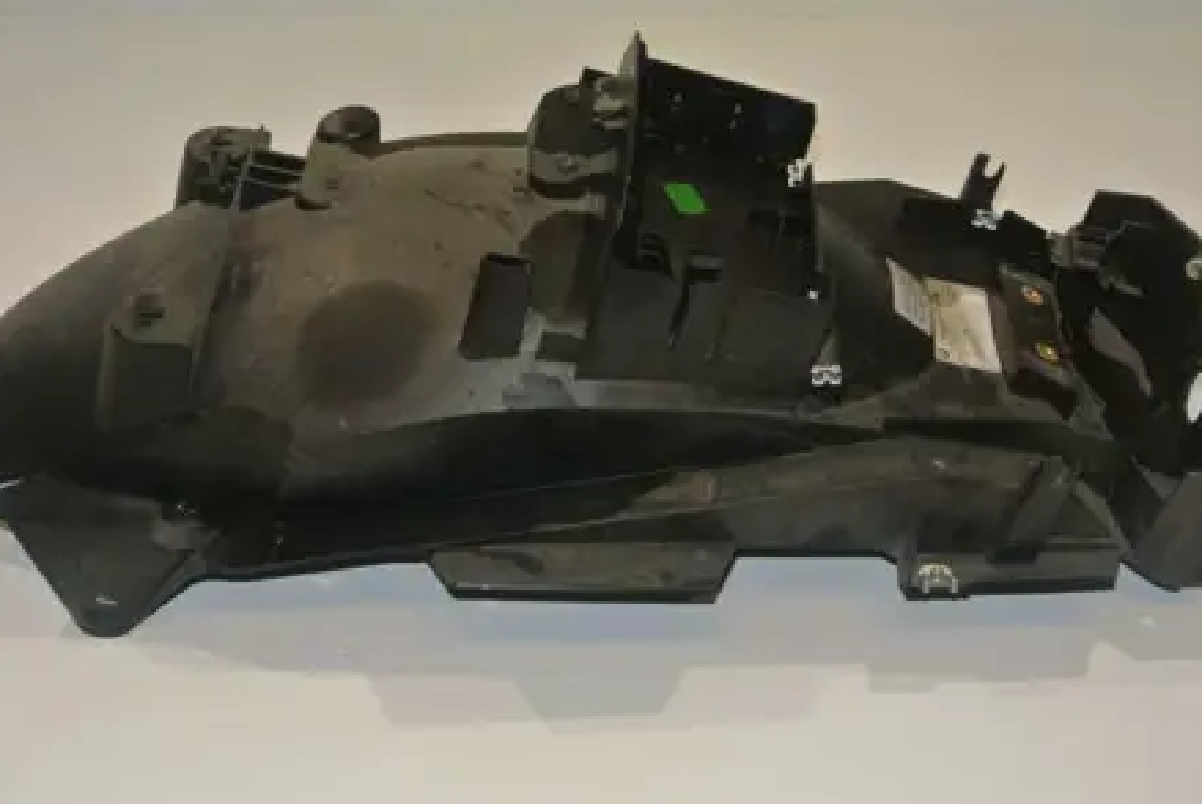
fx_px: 1805
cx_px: 593
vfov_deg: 25.1
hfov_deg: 36.8
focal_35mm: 54
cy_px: 340
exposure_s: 1/60
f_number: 4.2
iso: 200
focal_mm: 16.3
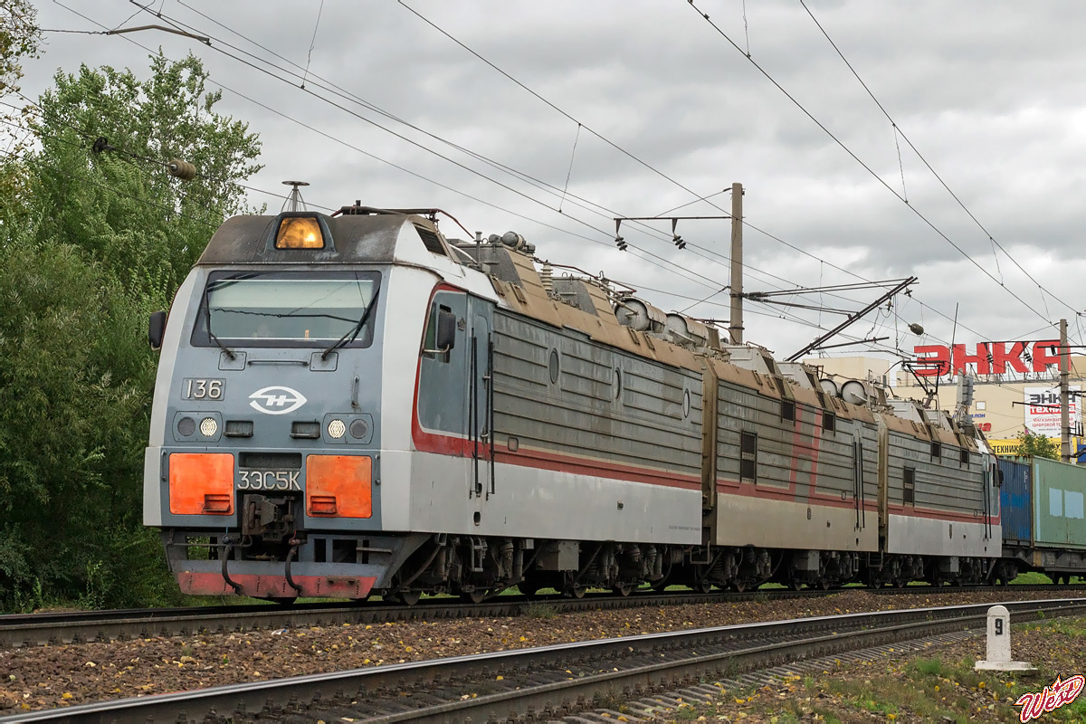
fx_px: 1810
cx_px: 543
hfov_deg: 33.4
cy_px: 362
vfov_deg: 22.6
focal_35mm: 60
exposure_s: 1/640
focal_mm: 40
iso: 400
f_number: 8
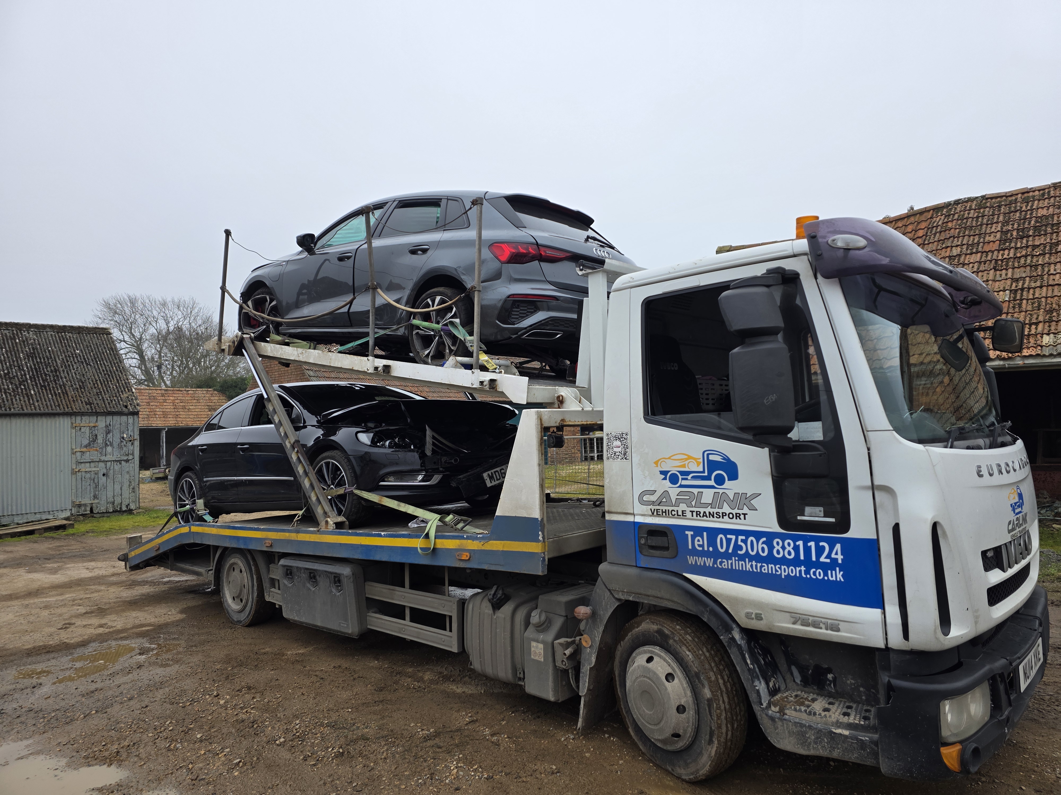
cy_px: 398
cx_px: 530
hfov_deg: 73.9
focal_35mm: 23
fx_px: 705
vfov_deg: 58.9
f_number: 1.7
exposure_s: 1/1425
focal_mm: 6.3
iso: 80
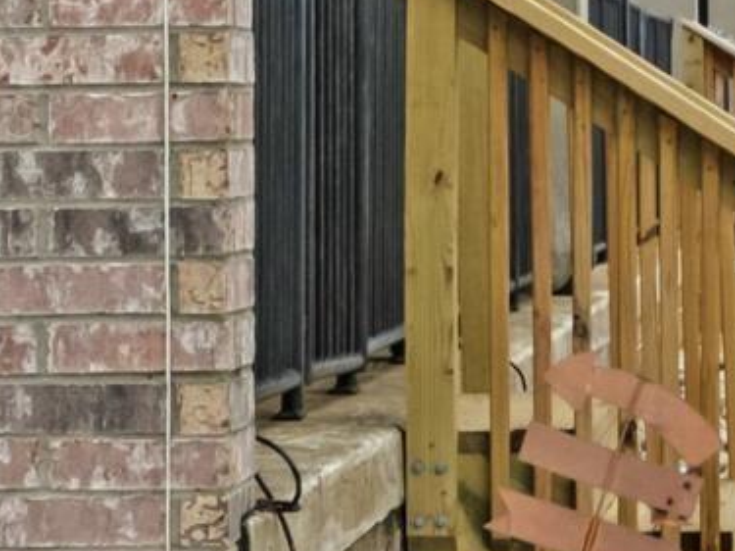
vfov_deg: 6.4
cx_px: 862
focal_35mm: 231
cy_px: -83
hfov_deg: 8.5
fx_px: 4903
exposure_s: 1/100
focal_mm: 24
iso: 400
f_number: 11
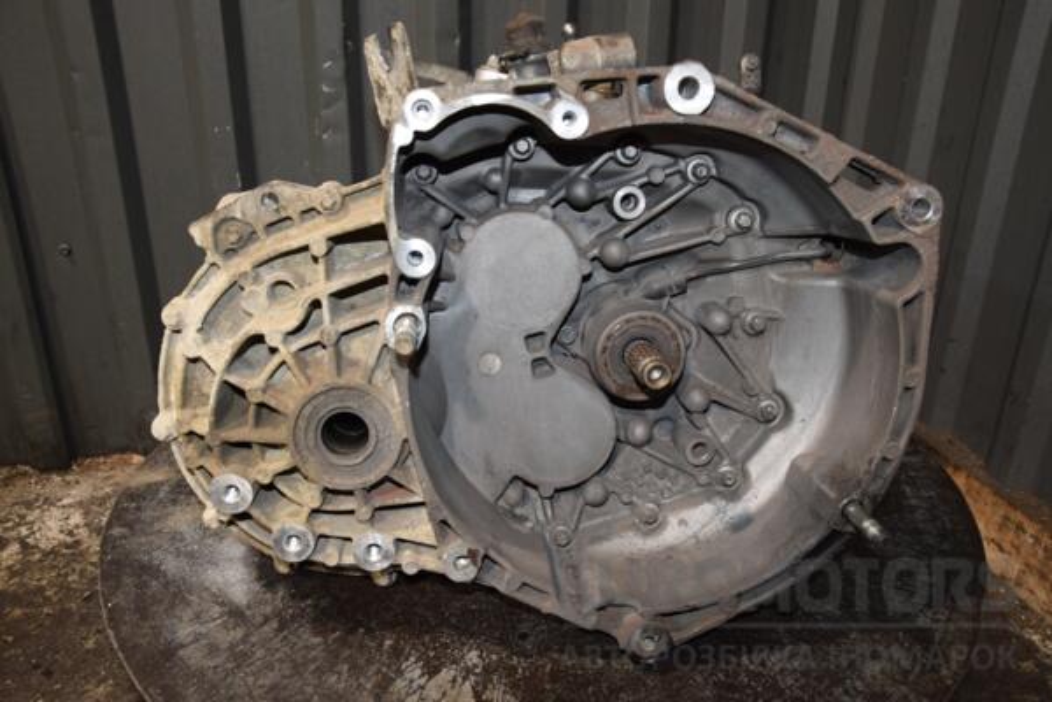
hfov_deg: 59.5
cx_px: 526
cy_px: 351
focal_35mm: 32
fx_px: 920
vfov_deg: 41.7
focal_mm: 21
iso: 800
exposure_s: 1/60
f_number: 5
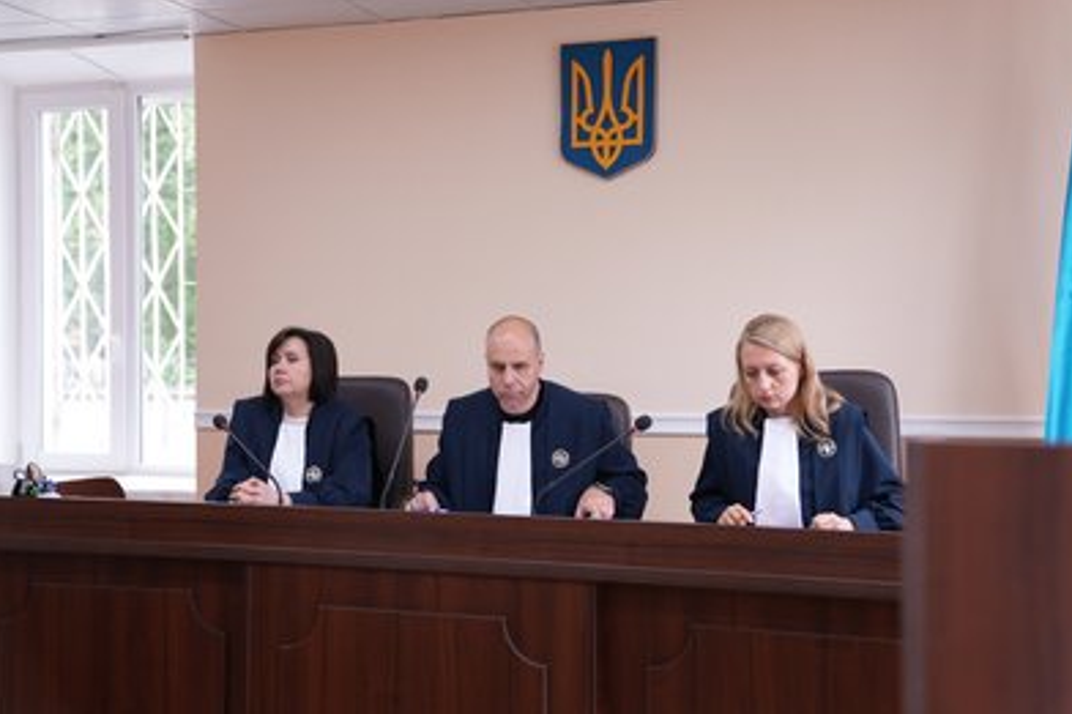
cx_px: 531
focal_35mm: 47
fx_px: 1399
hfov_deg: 41.9
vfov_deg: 28.6
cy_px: 362
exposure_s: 1/100
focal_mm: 46
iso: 320
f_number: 2.8
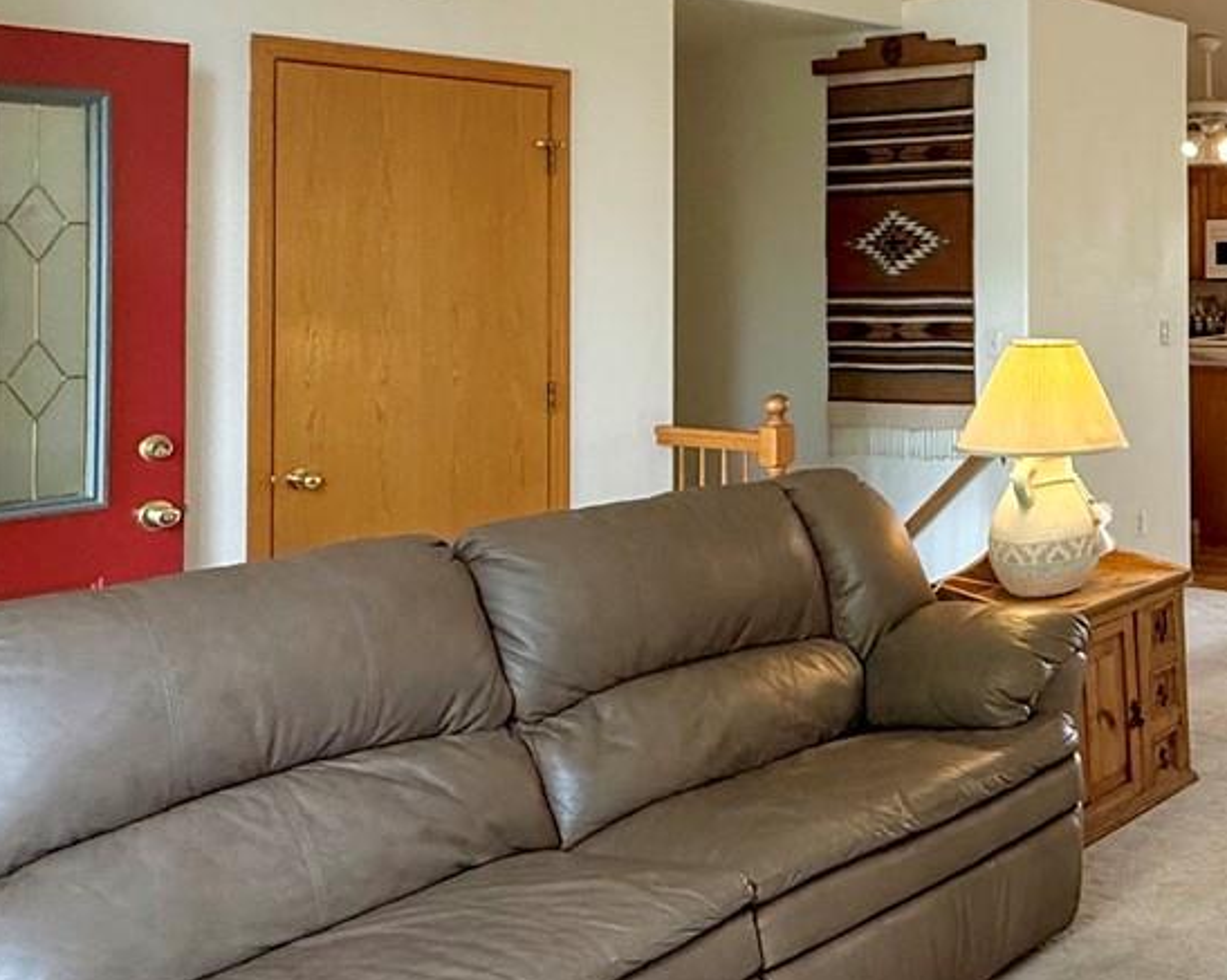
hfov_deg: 37.4
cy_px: 222
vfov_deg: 36.3
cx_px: 1386
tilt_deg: +2.1
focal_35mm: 40
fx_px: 1452
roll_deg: +0.6
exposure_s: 1/120
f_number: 2.2
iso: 200
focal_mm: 2.22
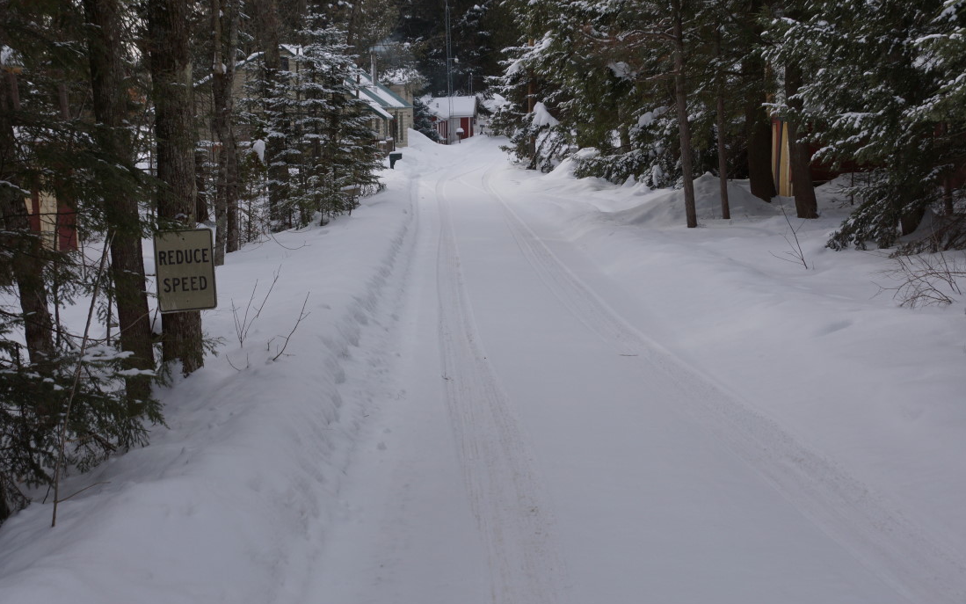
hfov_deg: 37.2
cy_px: 304
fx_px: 1435
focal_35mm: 55
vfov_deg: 23.8
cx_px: 475
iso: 100
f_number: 8
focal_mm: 35
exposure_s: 1/250
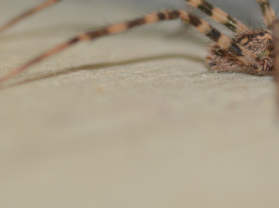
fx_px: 2899
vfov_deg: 4.1
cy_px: -14
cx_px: 298
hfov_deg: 5.5
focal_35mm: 360
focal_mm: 100
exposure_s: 1/200
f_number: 11
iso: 100
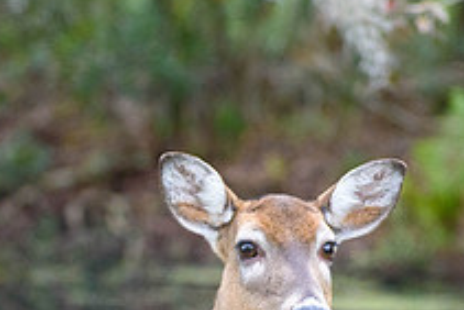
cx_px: 95
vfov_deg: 2.2
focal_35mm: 638
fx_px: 8228
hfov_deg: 3.2
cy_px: 315
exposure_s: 1/800
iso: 800
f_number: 5
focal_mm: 155
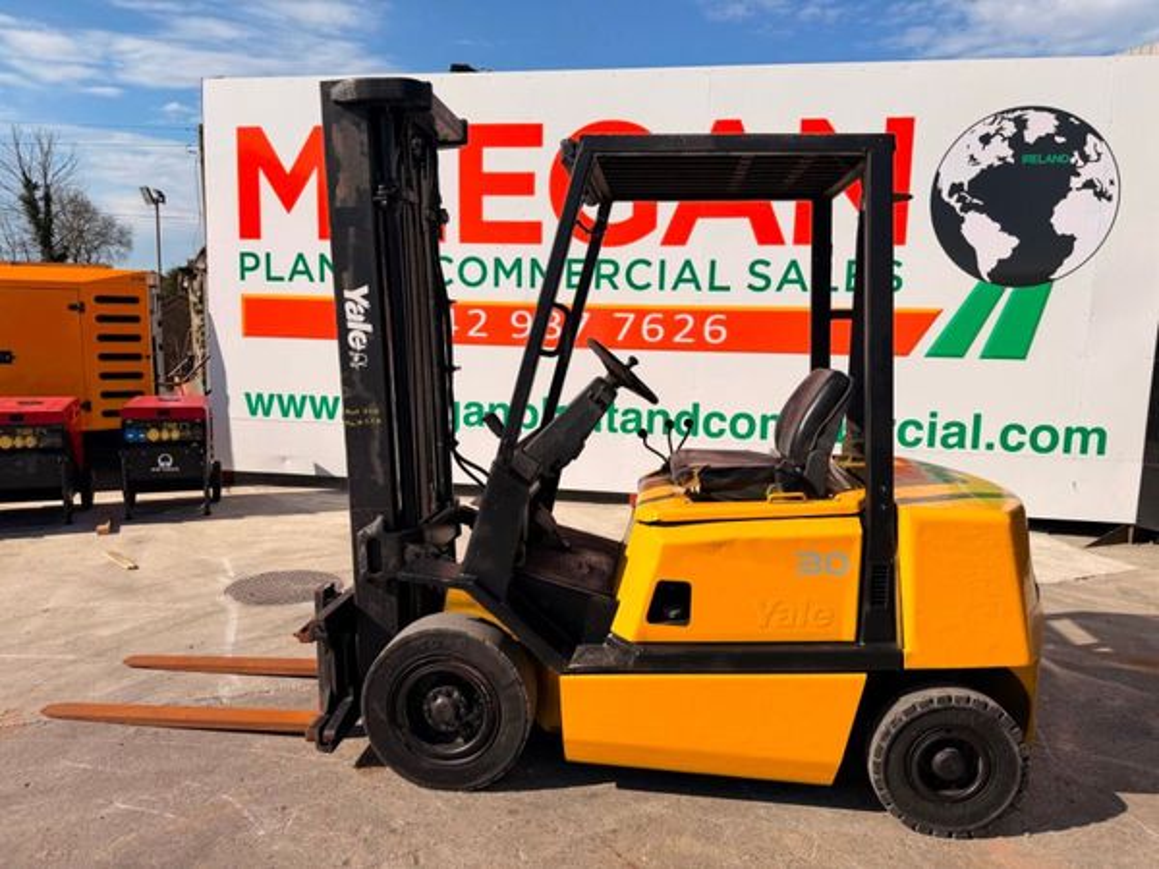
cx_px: 580
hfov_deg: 71.6
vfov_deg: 56.8
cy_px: 434
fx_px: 804
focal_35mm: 24
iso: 80
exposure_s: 1/8130
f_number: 1.78
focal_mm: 6.76
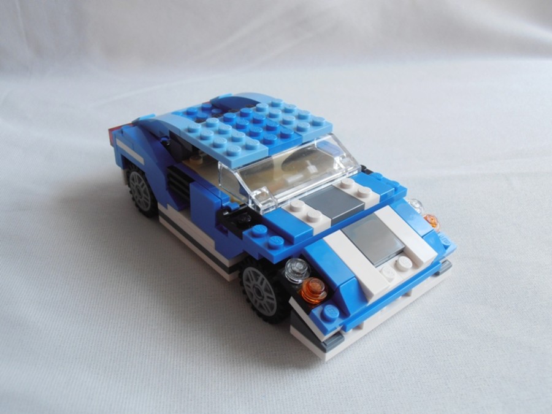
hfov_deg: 50.1
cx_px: 276
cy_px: 207
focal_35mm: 37
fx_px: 590
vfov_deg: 38.7
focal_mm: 6.61
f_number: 3.9
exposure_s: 1/100
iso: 80
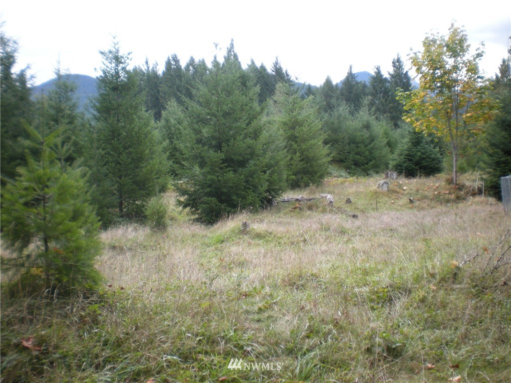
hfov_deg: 49.0
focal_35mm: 38
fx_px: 561
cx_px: 256
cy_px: 192
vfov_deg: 37.7
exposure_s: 1/91
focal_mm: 6.3
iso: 64
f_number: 3.1
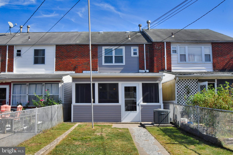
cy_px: 78
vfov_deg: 36.9
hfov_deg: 53.1
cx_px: 116
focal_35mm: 36
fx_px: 233
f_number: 22
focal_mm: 24
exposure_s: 1/320
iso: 500
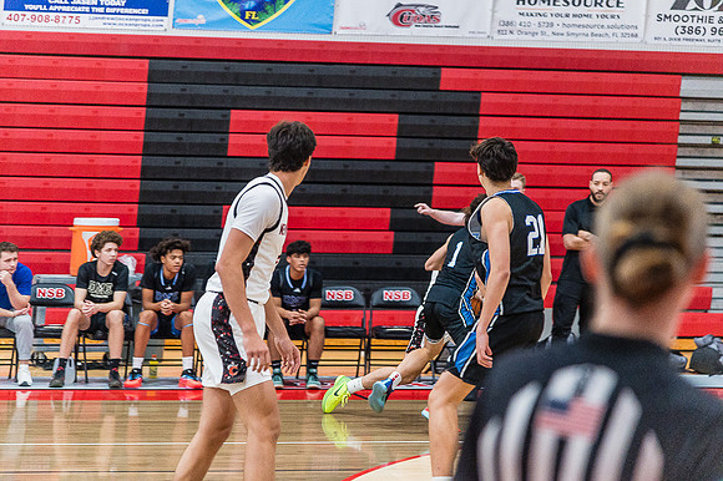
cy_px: 240
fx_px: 2409
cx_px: 362
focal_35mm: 120
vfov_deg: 11.4
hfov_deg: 17.1
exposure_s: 1/320
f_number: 4
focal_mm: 120
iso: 5000
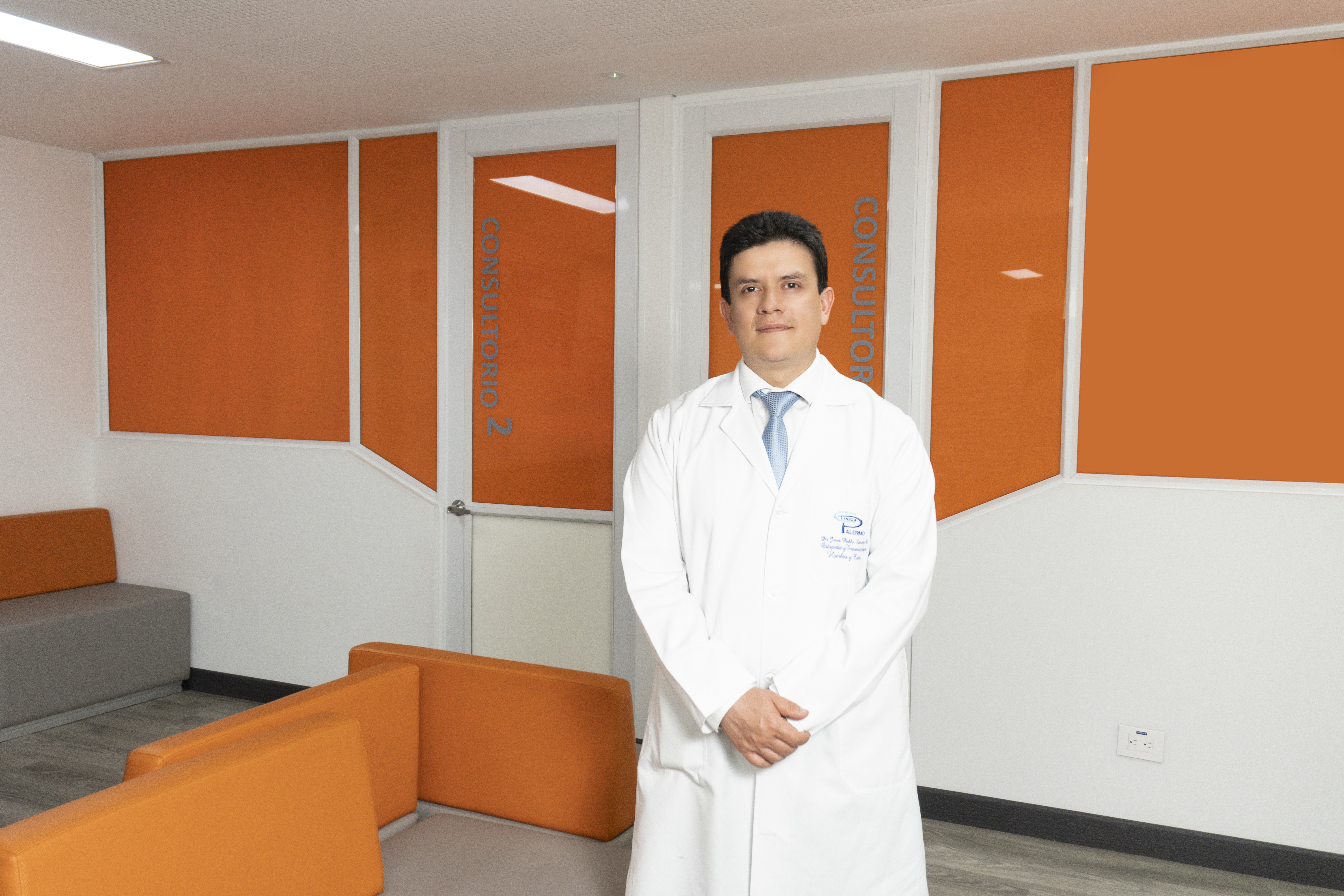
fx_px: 1120
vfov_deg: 43.6
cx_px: 672
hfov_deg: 61.9
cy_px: 448
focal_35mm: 30
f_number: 4
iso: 1250
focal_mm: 20
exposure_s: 1/160
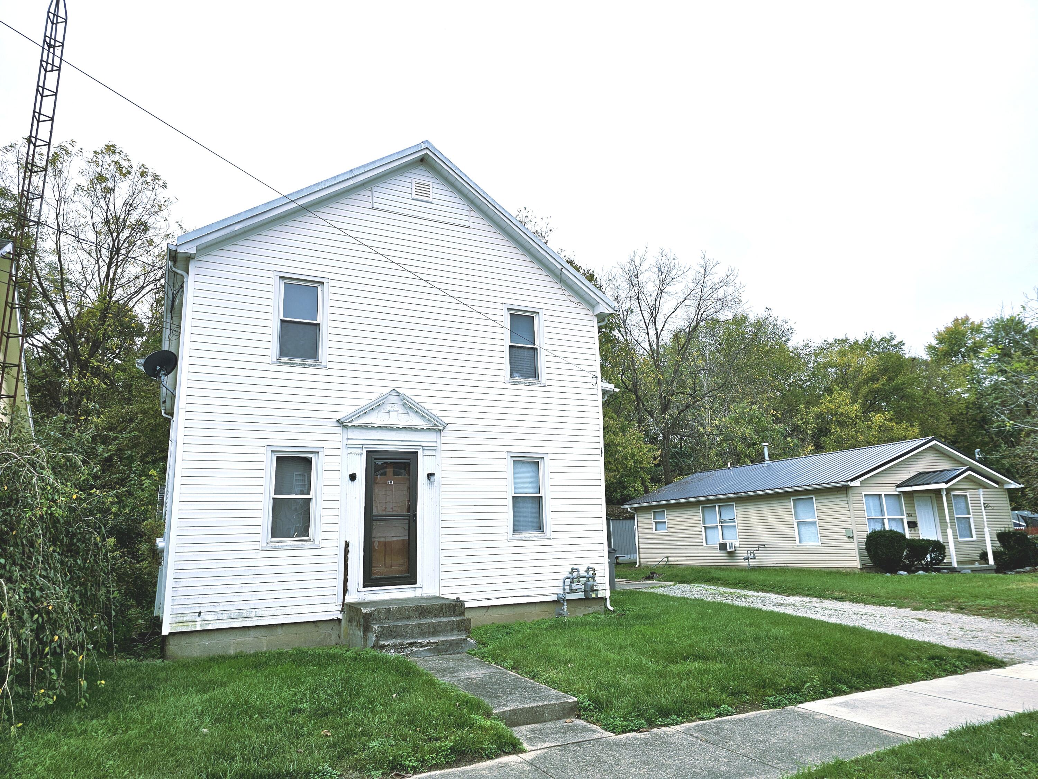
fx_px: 690
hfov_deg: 73.9
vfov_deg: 58.9
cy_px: 390
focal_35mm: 23
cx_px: 519
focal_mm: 6.3
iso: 10
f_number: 1.7
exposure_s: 1/714
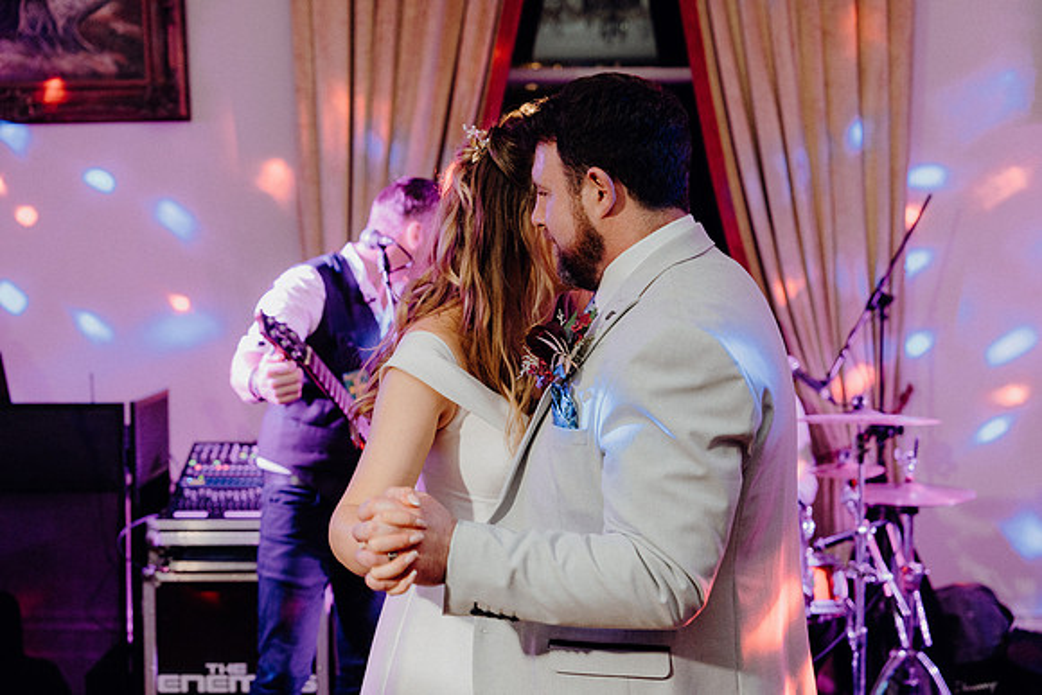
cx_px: 521
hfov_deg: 34.5
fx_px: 1679
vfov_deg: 23.4
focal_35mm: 58
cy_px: 348
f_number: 3.5
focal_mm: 58
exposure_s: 1/160
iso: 2500
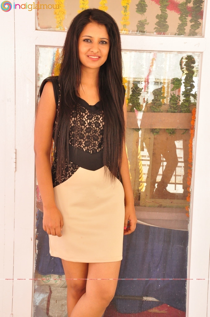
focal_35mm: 60
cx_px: 105
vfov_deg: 33.4
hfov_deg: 22.6
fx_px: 526
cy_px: 158
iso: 1250
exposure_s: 1/125
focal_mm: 40
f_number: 10
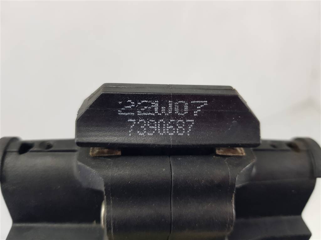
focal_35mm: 26
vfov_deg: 53.1
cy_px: 120
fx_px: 241
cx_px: 160
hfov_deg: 67.3
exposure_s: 1/100
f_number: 1.7
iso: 100
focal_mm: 4.2
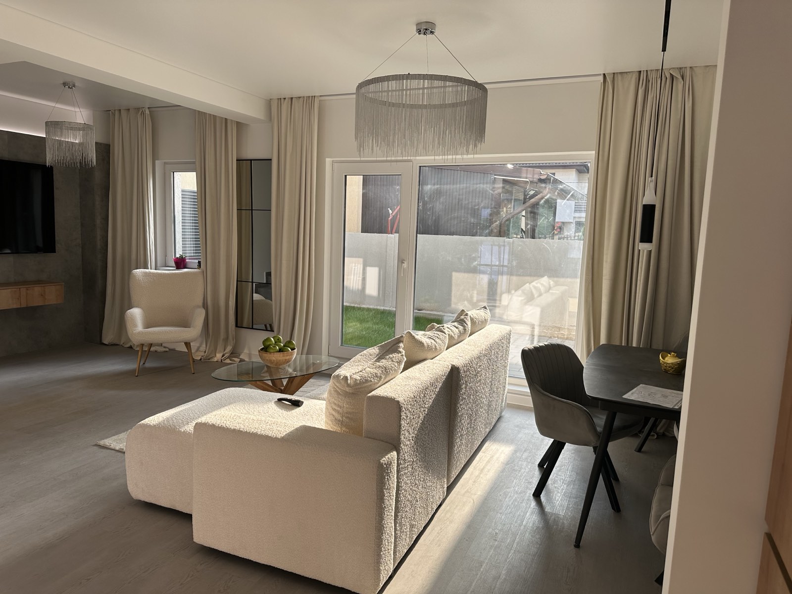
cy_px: 297
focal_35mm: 24
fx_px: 549
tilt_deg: -8.5
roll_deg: -2.1
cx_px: 396
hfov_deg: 71.6
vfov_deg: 56.8
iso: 64
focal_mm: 6.86
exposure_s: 1/197
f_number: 1.78
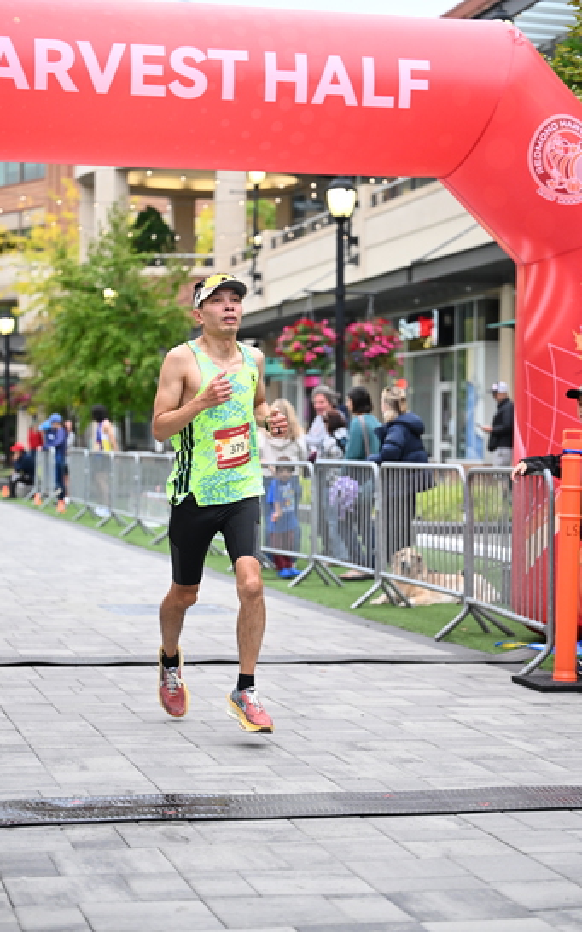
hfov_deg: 17.6
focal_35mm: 74
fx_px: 1879
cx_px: 300
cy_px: 464
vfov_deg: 27.9
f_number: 2.8
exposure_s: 1/1250
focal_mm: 72
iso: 1600
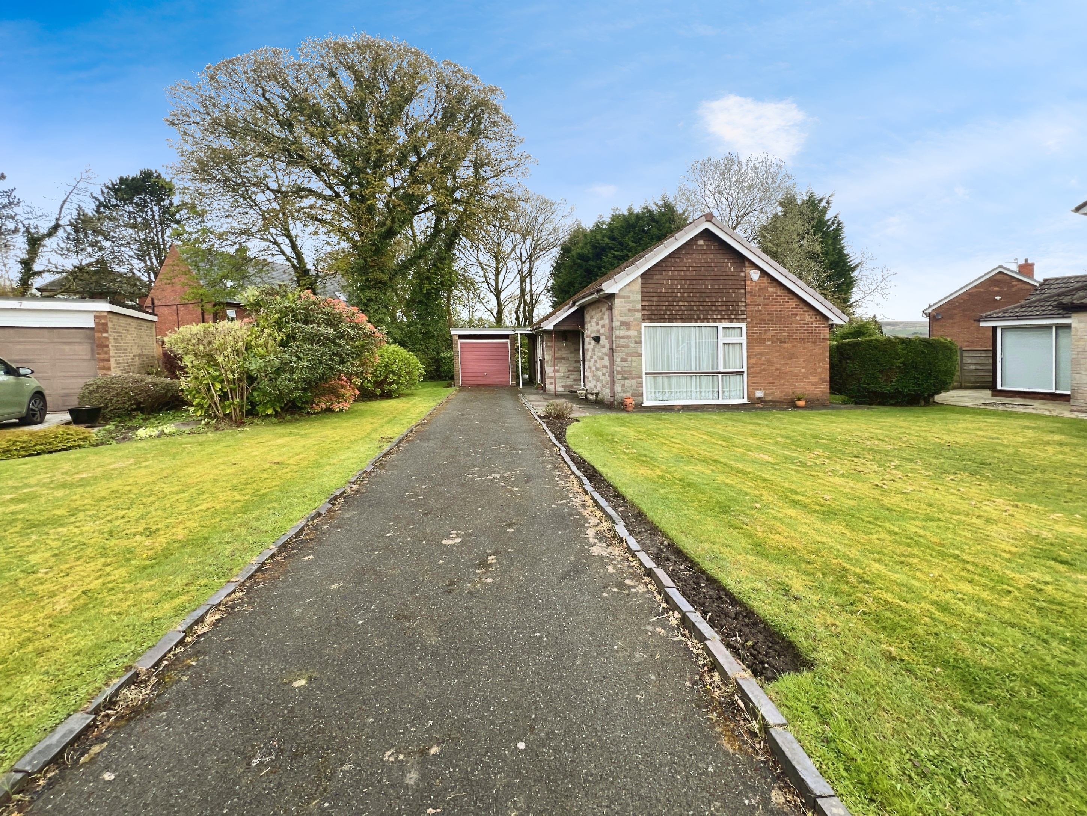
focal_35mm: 13
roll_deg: -0.1
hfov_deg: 106.2
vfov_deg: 89.9
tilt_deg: -4.0
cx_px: 544
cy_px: 408
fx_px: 408
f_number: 1.8
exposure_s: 1/332
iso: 32
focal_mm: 1.57
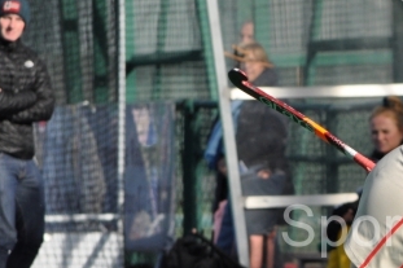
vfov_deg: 2.2
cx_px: 496
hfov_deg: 3.2
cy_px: 232
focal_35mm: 636
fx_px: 7119
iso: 640
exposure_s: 1/4000
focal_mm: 165
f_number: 5
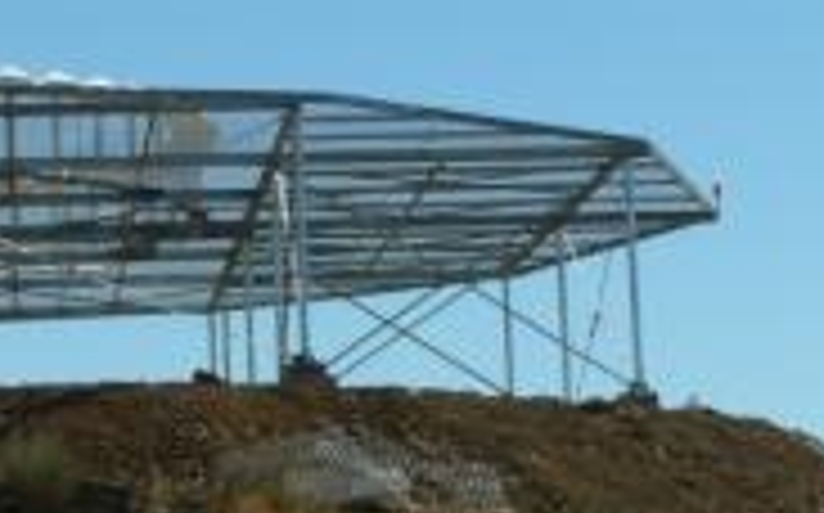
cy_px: 86
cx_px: -153
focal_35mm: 179
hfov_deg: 11.5
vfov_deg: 7.3
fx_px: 4016
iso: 100
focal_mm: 11.4
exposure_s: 1/400
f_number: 7.1
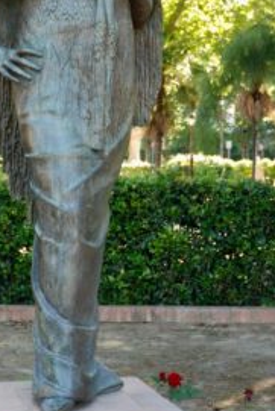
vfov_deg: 23.3
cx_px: 69
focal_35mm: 86
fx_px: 983
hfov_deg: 15.8
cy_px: 85
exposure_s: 1/50
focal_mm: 31
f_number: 4
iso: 200
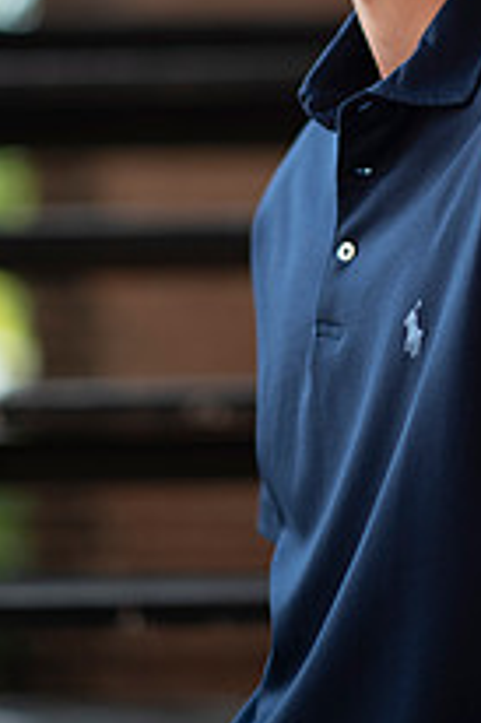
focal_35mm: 186
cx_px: 411
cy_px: -25
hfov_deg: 7.4
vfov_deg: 10.9
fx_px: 3734
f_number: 2
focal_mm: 85
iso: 100
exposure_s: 1/400
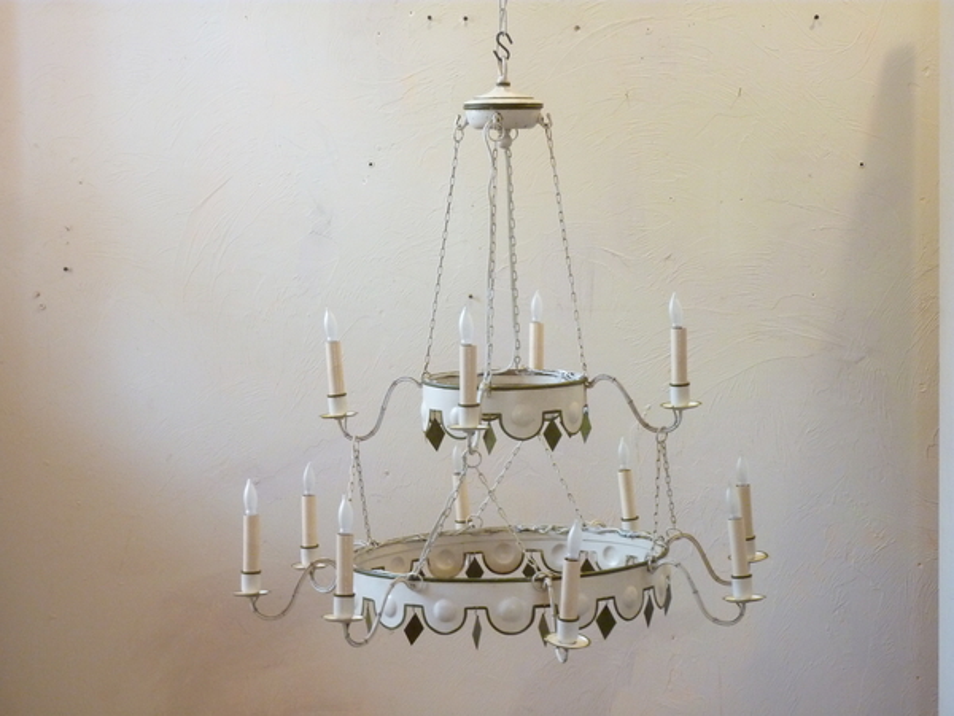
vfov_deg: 20.4
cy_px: 358
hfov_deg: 27.0
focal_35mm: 72
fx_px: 1984
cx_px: 477
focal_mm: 11.9
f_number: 4.1
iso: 400
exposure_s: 1/15
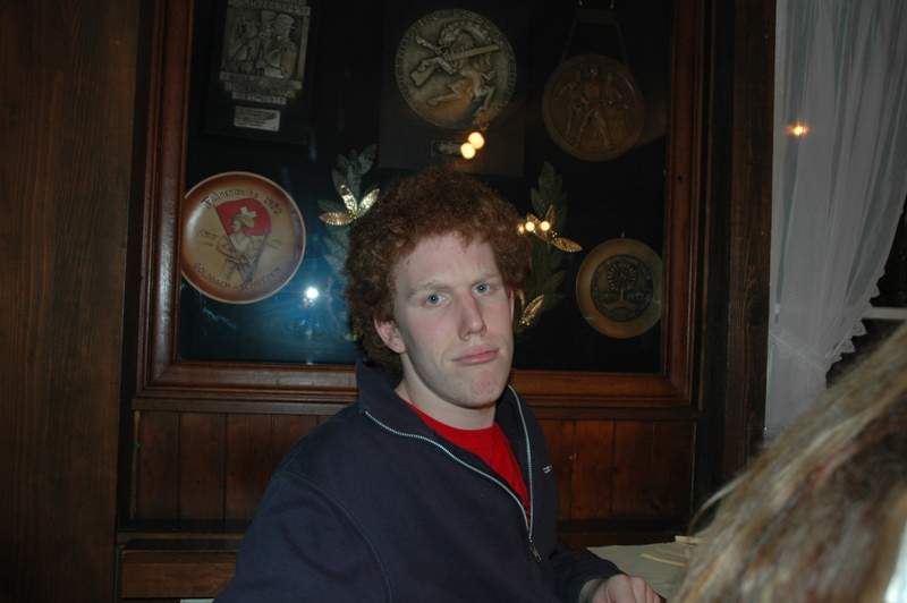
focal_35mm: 33
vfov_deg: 39.9
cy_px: 302
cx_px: 454
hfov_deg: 57.3
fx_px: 831
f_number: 3.8
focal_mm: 22
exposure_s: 1/60
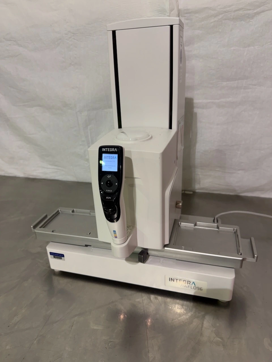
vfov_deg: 71.6
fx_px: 251
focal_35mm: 24
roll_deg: +1.6
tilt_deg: -21.6
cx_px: 136
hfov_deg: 56.8
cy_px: 181
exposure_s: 1/60
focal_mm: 6.76
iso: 160
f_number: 1.78
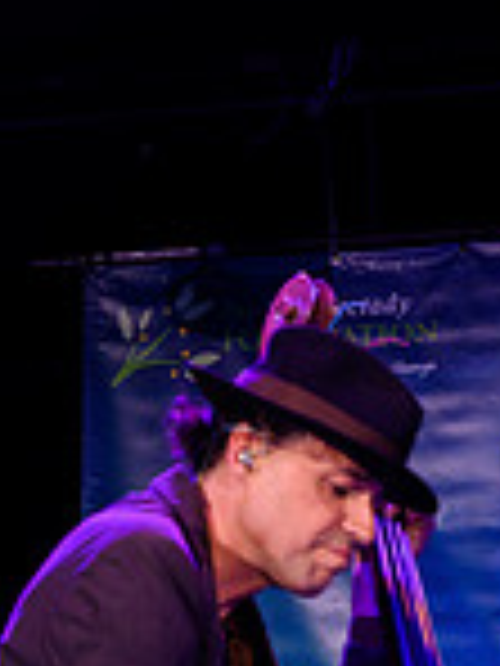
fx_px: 3948
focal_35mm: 205
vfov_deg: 9.4
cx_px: 448
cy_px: 976
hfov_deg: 7.2
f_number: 6.3
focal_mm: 70
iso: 1600
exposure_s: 1/60
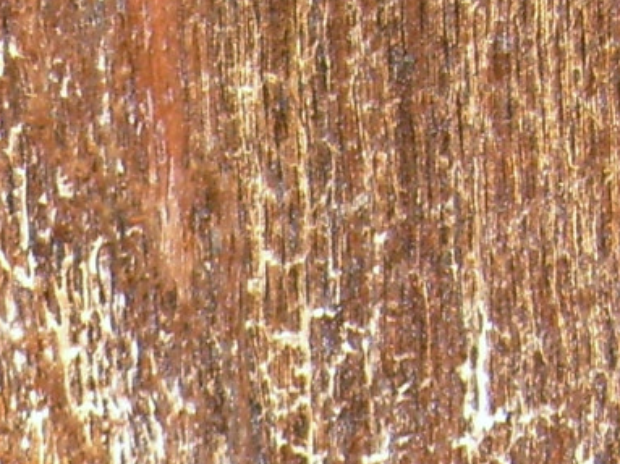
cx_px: -460
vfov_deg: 7.4
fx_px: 3348
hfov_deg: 10.1
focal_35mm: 187
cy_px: 1159
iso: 100
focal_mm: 5.8
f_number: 2.8
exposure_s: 1/45
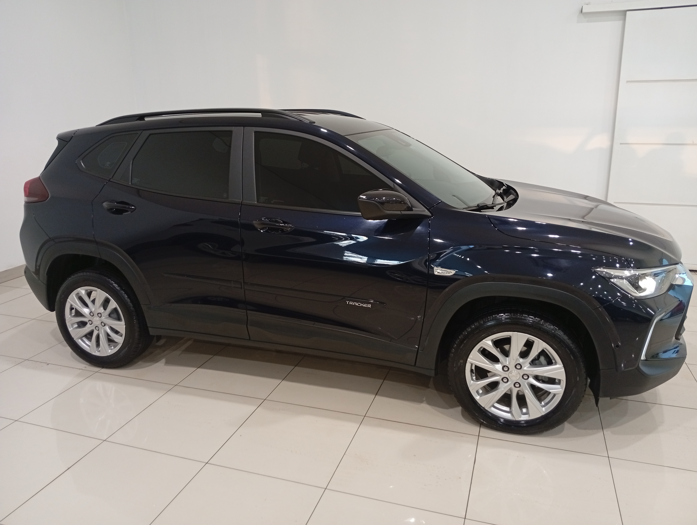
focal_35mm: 27
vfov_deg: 51.5
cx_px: 348
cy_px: 262
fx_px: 544
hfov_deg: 65.2
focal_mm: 3.98
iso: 381
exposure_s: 1/30
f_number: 1.8
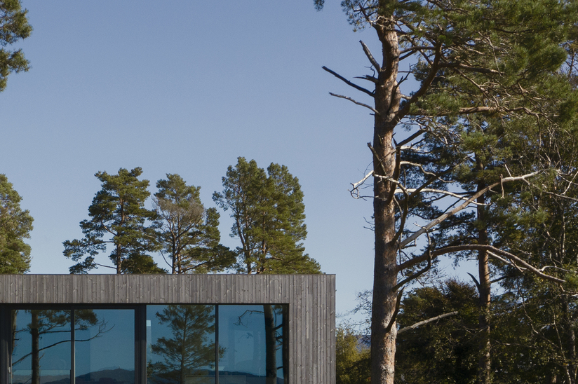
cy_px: 427
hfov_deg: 28.2
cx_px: 27
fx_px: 1091
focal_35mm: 68
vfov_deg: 19.1
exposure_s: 1/800
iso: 100
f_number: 5
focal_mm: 10.26
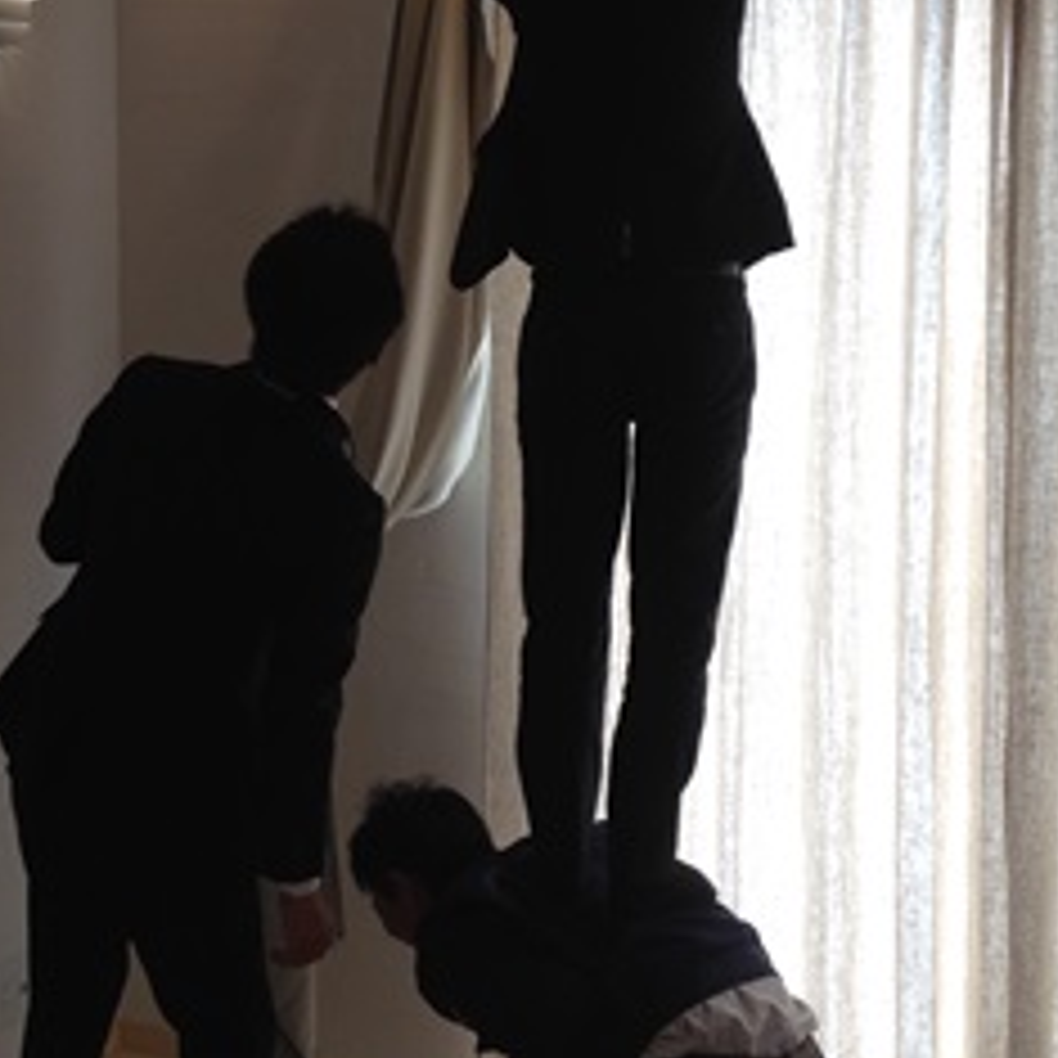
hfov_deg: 29.1
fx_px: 2040
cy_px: 459
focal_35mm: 59
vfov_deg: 29.0
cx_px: 491
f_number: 2.4
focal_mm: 4.28
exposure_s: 1/141
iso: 50
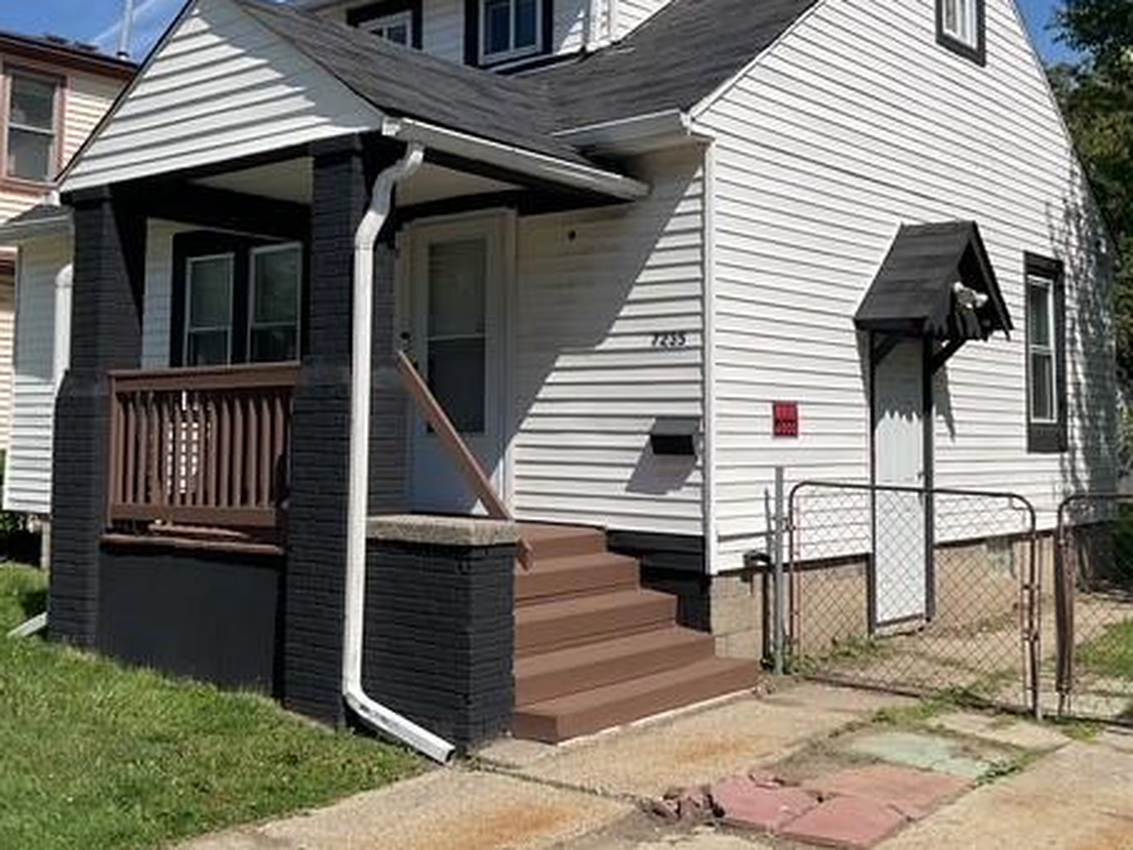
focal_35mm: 41
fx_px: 1342
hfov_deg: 45.7
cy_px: 315
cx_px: 535
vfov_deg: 35.0
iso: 16
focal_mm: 3
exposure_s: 1/3125
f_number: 1.8
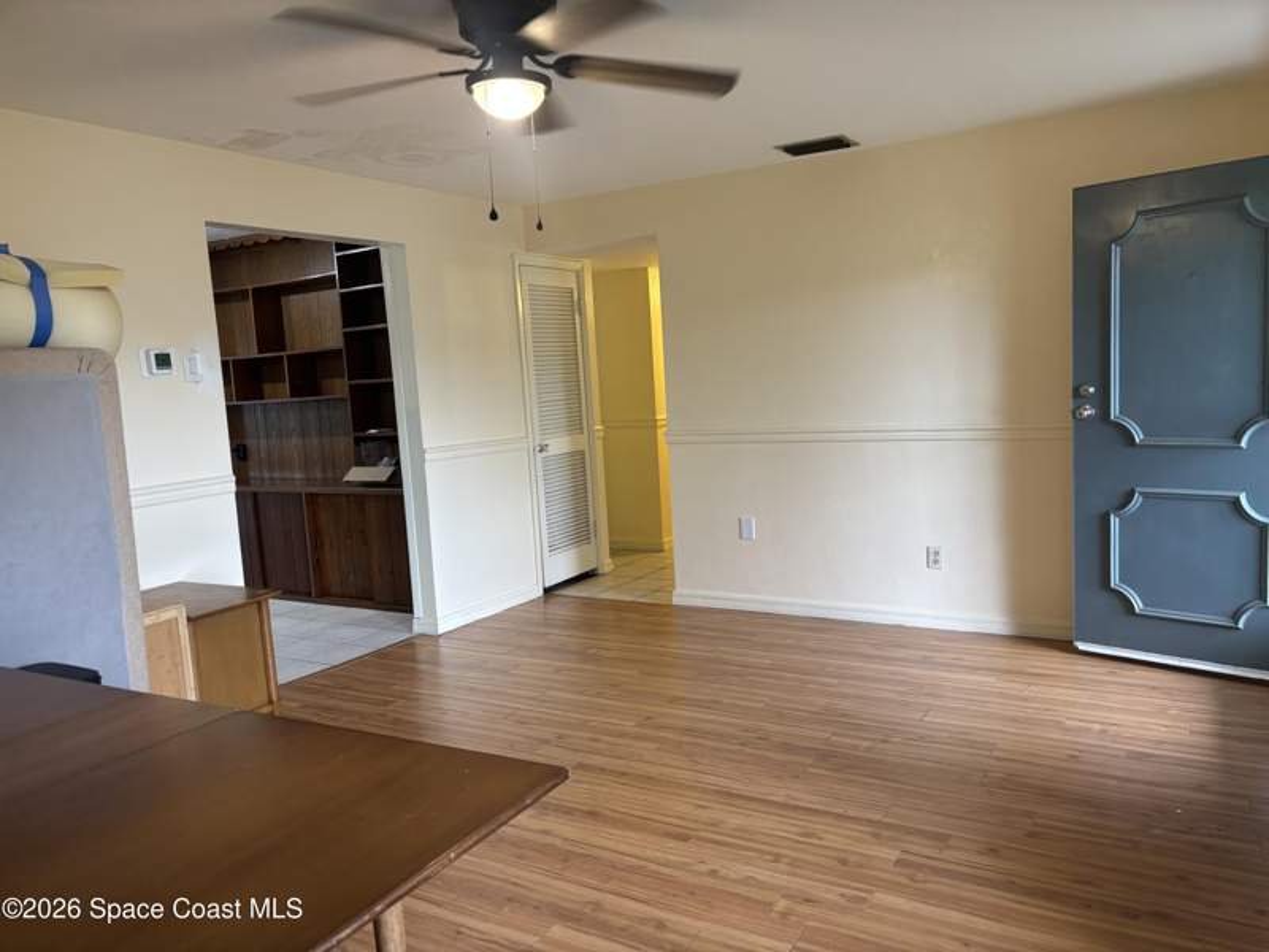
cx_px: 634
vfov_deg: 53.1
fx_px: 953
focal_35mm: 26
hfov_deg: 67.3
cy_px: 476
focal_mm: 5.96
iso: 160
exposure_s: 1/60
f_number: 1.6
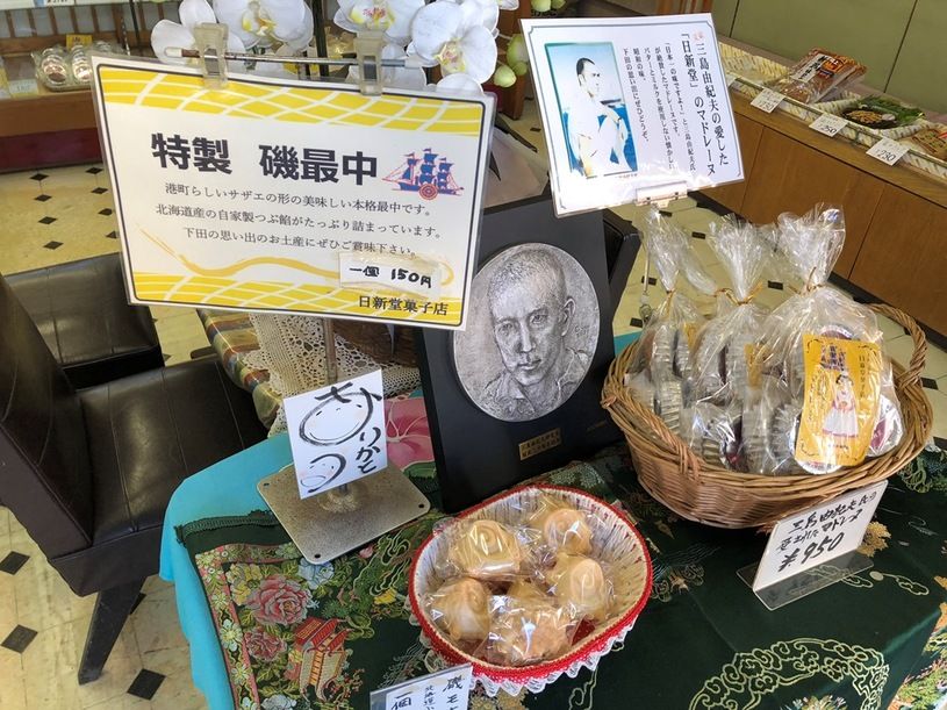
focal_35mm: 28
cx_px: 474
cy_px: 355
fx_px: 766
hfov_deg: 63.5
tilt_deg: -35.7
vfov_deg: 49.7
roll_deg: -3.0
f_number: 1.8
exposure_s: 1/33
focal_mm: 3.99
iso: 20
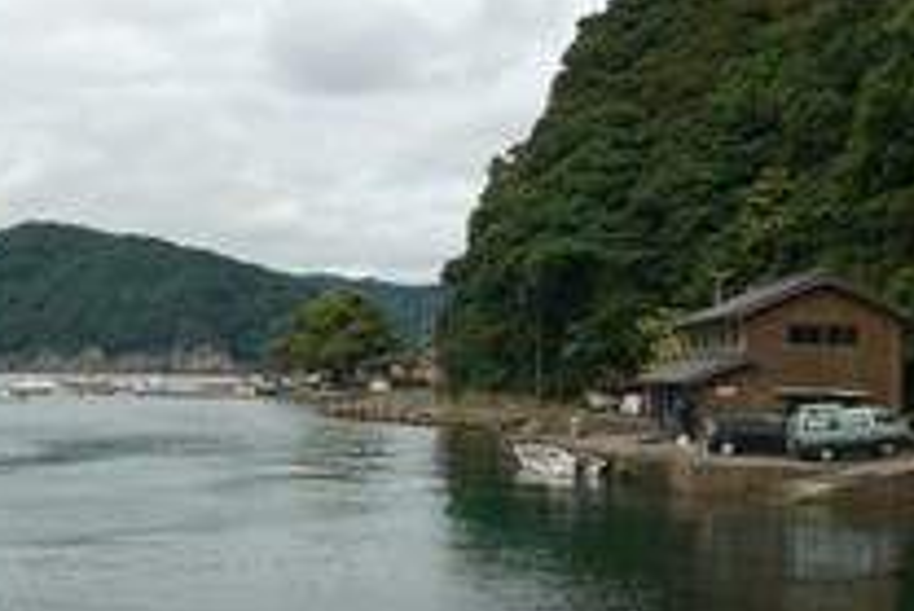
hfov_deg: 26.5
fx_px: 1931
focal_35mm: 76
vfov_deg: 17.9
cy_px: 431
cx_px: 325
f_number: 5.6
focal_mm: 7.9
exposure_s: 1/250
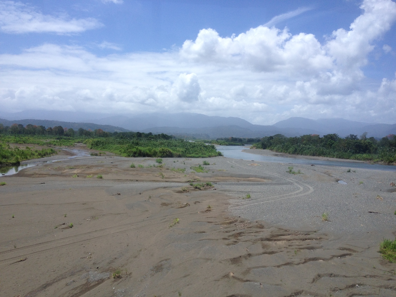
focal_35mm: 35
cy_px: 148
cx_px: 198
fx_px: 400
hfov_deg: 52.6
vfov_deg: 40.7
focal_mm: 4.28
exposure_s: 1/1416
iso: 50
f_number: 2.4
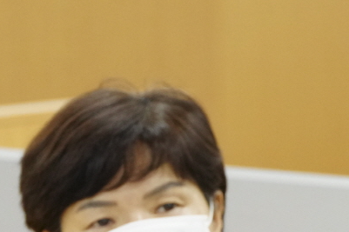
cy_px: 475
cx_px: 530
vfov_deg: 1.5
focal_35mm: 898
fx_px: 8702
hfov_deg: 2.3
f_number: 4.5
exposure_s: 1/160
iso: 2500
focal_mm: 200
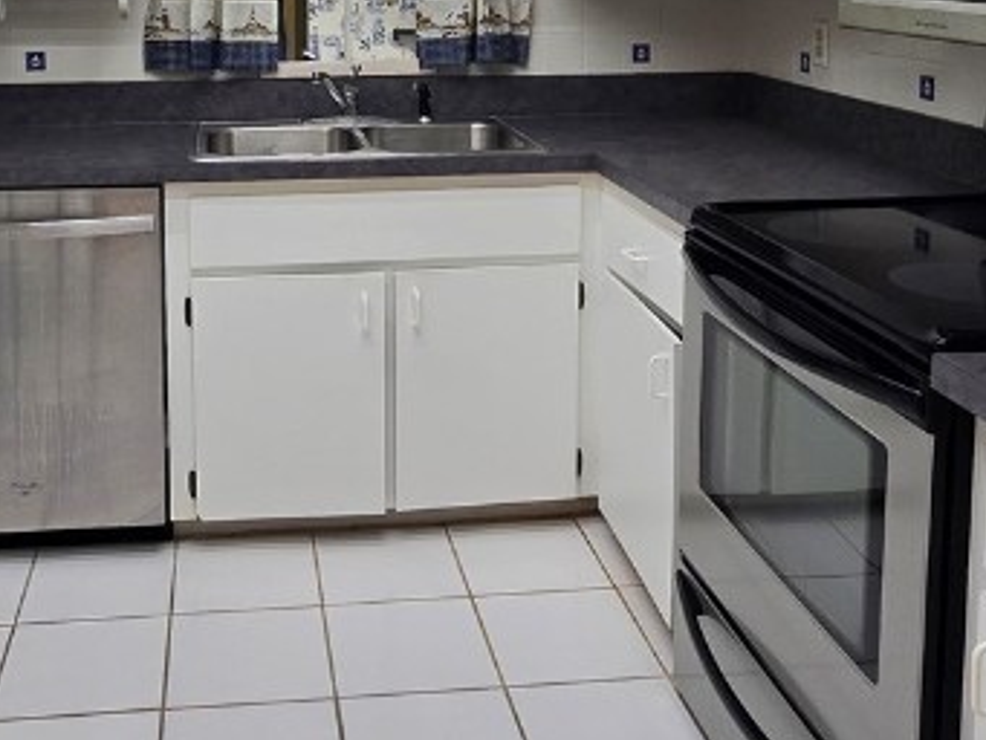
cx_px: 347
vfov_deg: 34.8
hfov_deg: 47.2
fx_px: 1111
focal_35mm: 39
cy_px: 78
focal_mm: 2.2
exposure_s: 1/120
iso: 64
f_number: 2.2
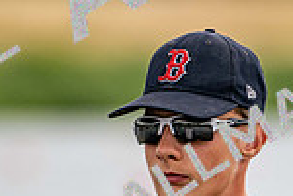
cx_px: 174
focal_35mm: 1550
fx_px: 12614
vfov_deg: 0.9
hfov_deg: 1.3
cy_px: 330
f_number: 4.5
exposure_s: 1/2500
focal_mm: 400
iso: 450
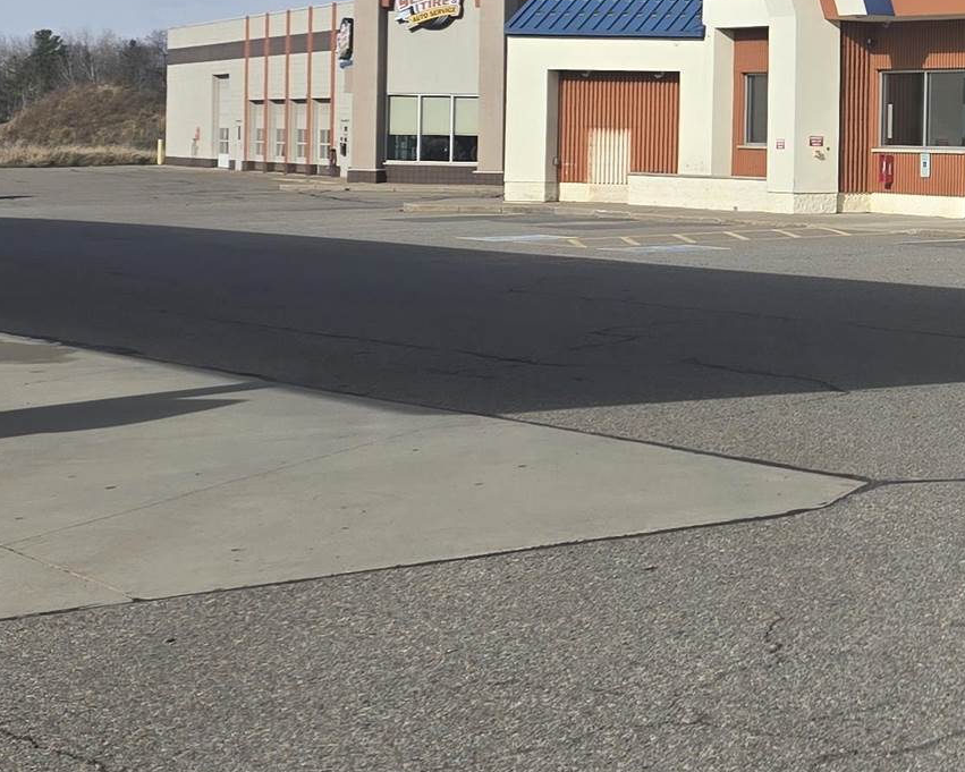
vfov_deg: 18.8
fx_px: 2314
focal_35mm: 81
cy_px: 183
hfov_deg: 20.3
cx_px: 1447
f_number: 1.7
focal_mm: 6.3
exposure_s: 1/1142
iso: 12
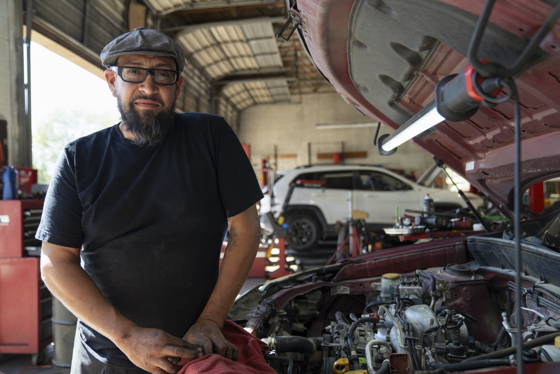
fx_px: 451
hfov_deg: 63.7
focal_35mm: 29
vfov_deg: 45.0
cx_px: 280
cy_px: 187
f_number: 2.8
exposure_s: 1/100
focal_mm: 29
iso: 100
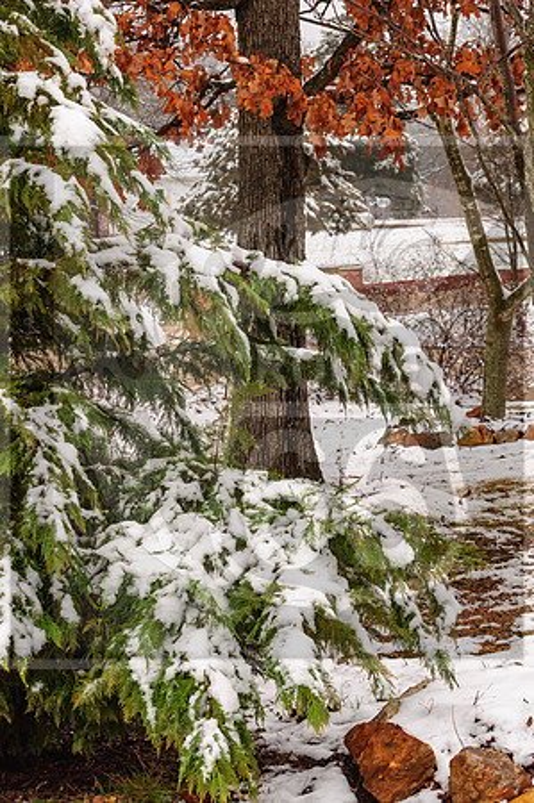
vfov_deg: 24.6
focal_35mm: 82
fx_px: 1840
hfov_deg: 16.5
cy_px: 402
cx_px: 267
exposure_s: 1/125
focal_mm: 55
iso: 400
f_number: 11
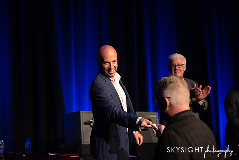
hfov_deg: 28.8
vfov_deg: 19.5
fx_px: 465
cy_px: 80
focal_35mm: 70
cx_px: 120
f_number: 2.8
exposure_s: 1/250
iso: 2500
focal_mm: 70
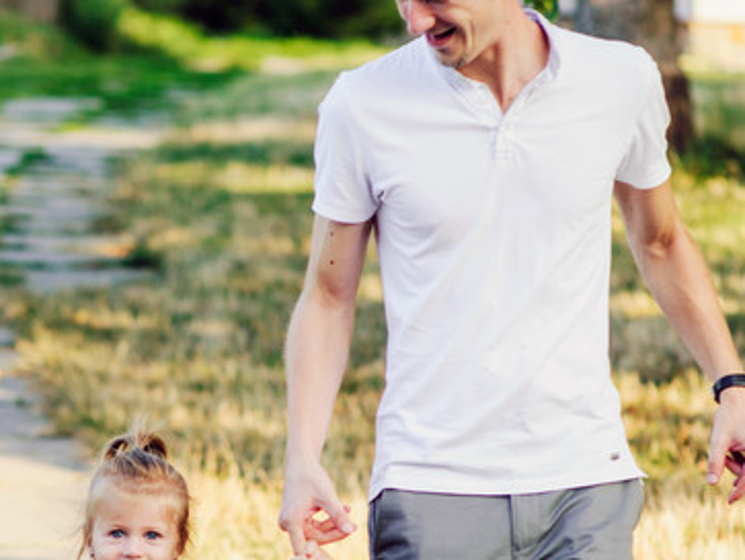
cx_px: 236
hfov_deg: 9.9
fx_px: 4282
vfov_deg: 7.5
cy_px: 373
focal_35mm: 199
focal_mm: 85
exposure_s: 1/800
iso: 200
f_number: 2.8
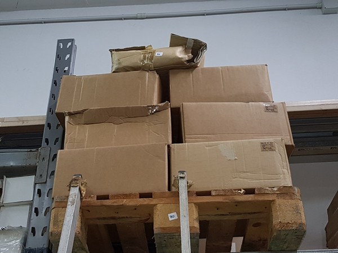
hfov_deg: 67.3
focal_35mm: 26
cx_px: 169
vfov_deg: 53.1
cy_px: 126
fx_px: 254
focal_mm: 4.2
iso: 100
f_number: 1.7
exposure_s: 1/50
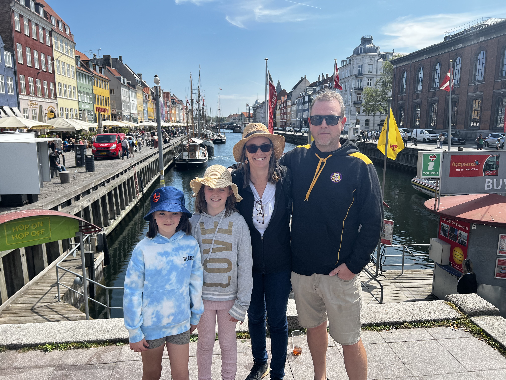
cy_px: 190
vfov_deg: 53.1
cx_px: 253
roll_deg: +0.0
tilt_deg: -9.0
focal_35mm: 26
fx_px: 380
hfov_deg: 67.3
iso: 50
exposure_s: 1/2915
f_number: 1.5
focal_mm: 5.7
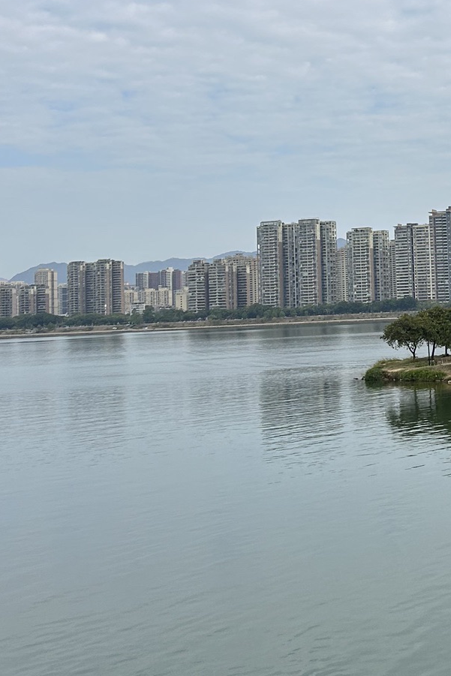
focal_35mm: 60
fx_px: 1127
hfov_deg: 21.4
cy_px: 223
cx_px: 502
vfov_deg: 33.1
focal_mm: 5.7
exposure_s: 1/4831
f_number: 1.5
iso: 50
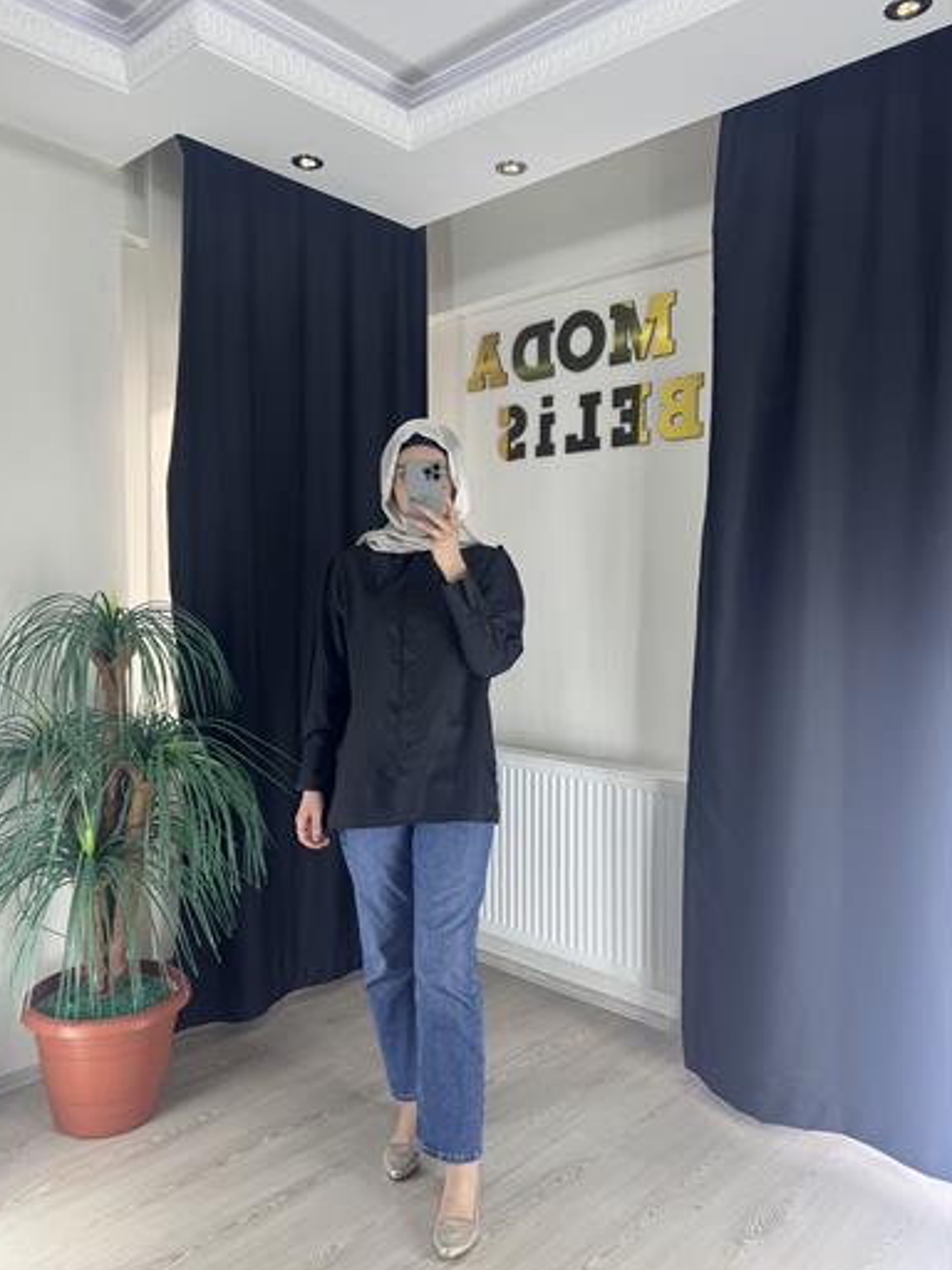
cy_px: 636
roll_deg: -0.9
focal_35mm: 25
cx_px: 466
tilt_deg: -16.6
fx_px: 917
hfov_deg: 54.9
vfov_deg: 69.4
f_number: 1.78
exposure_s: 1/186
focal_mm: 6.76
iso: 64
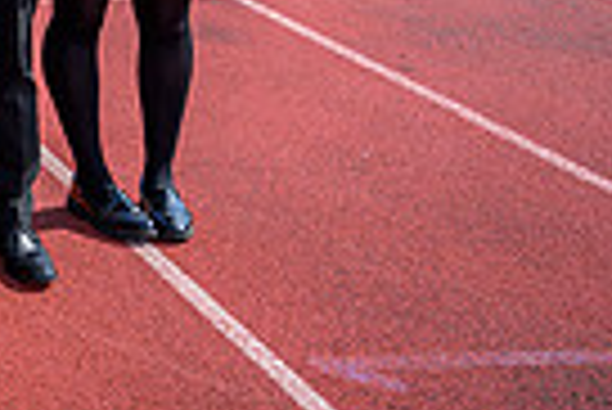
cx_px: -531
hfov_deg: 16.4
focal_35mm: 102
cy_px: -268
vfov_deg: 12.5
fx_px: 1736
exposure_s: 1/125
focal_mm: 24
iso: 200
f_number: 9
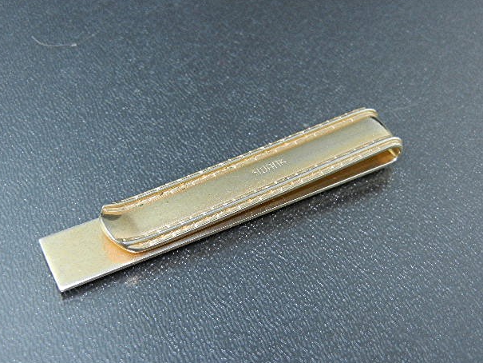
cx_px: 245
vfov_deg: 26.6
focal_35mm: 55
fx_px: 768
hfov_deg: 34.9
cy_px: 186
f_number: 3.9
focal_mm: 9.3
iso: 449
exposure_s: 1/30
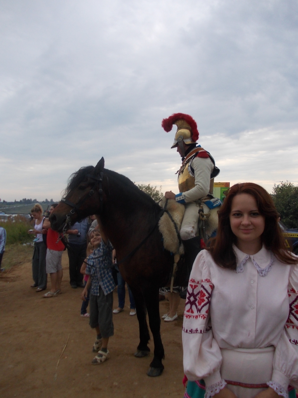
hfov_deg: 49.7
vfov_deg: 63.4
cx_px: 149
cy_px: 199
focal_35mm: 28
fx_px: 321
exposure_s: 1/160
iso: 80
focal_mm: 4
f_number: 5.4
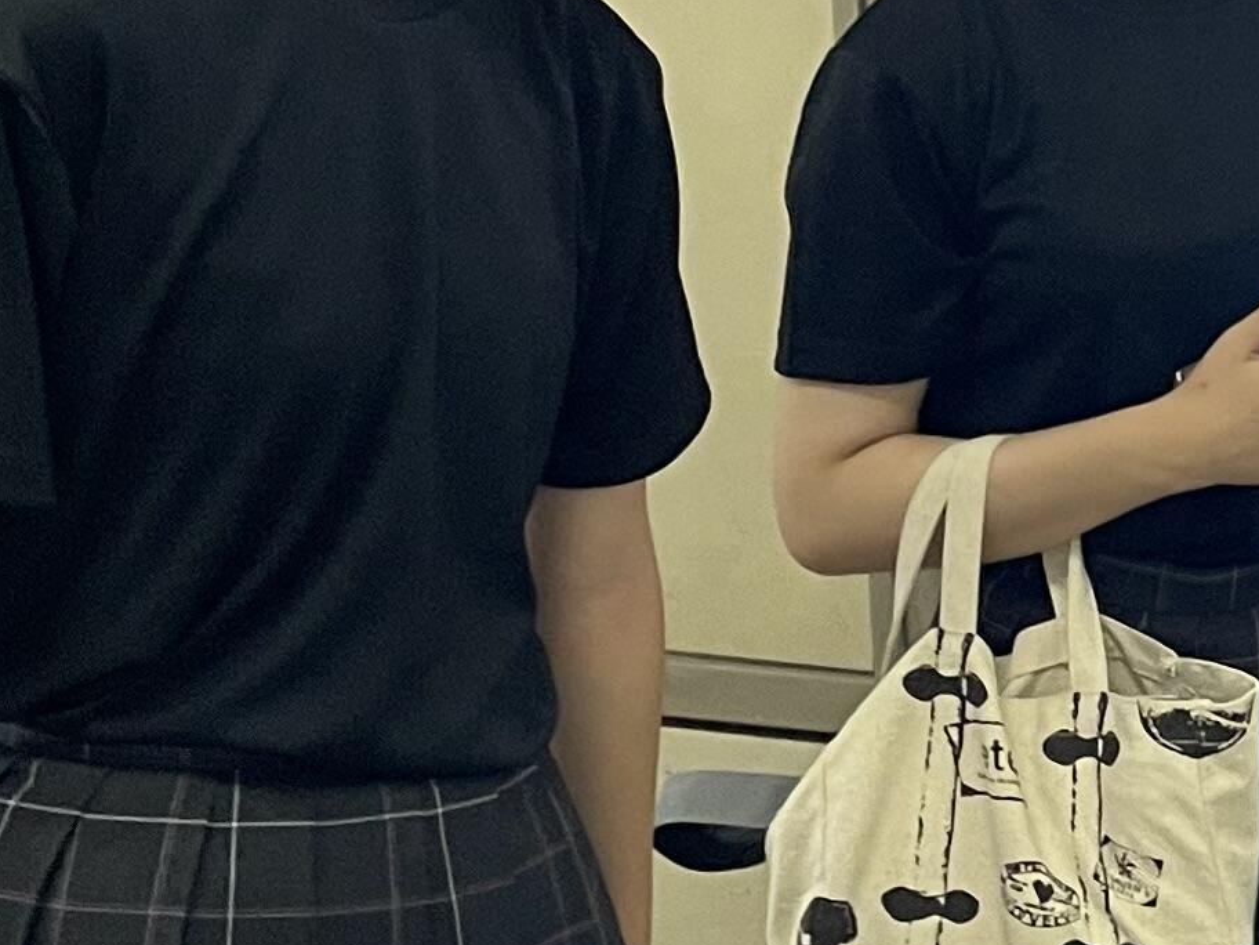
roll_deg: -0.5
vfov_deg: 12.9
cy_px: 268
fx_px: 4183
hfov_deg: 15.4
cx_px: 2046
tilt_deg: -9.9
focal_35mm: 115
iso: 80
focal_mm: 4.2
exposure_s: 1/60
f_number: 1.6
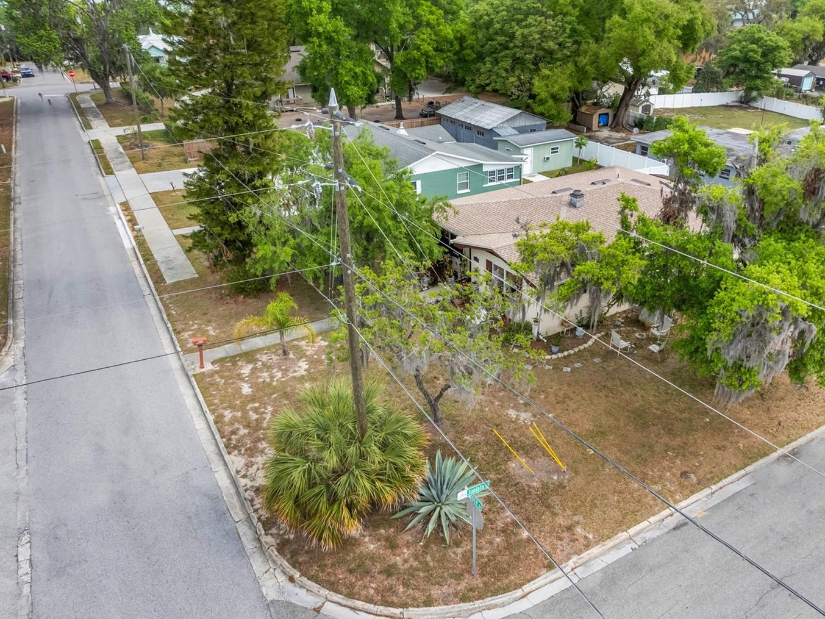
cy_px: 302
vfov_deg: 54.9
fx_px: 596
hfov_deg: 68.9
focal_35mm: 25
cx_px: 485
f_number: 2.8
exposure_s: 1/160
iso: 100
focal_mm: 8.38
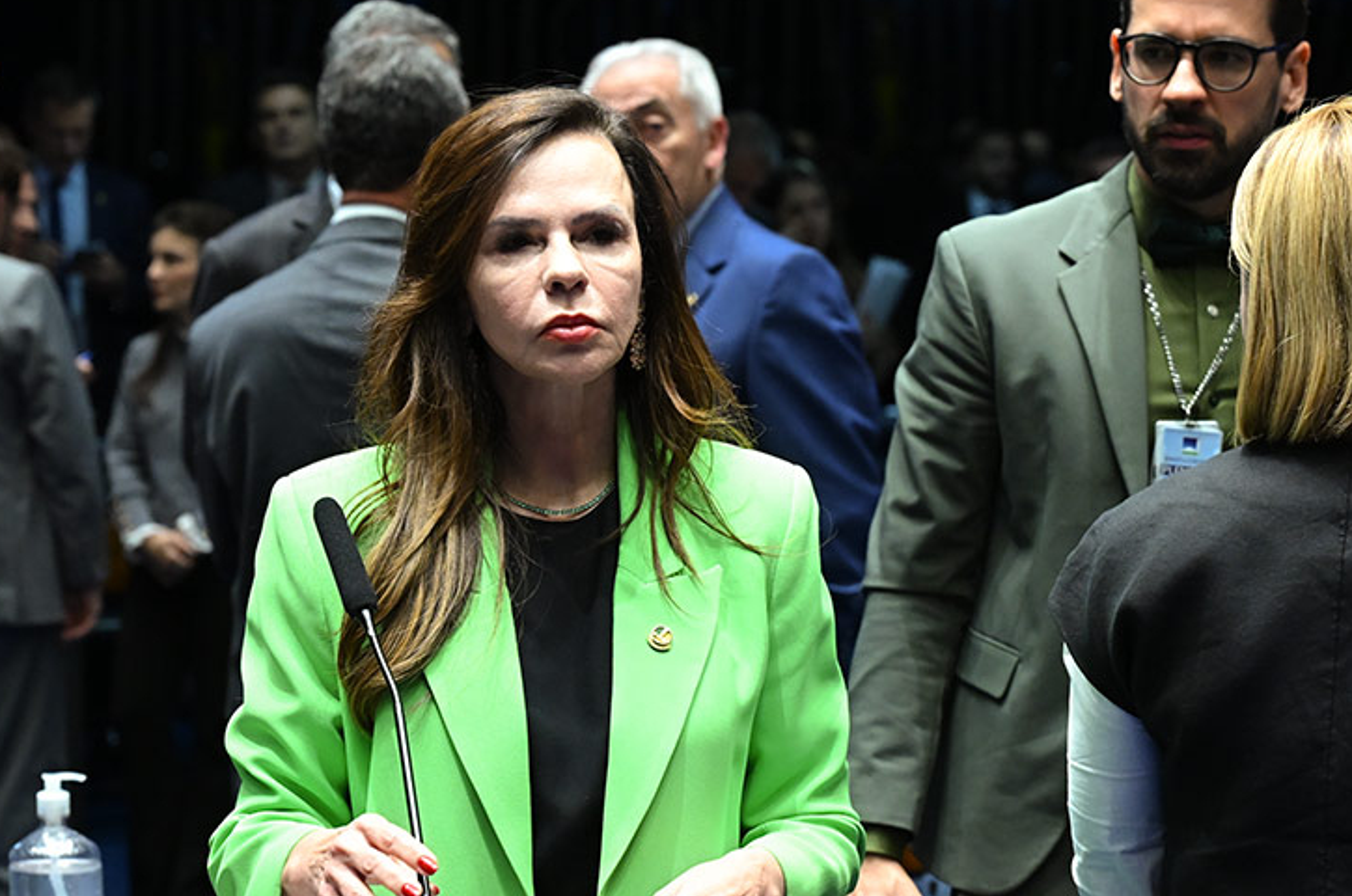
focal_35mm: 83
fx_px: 3112
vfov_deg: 16.4
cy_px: 518
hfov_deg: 24.5
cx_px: 567
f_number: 5
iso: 4000
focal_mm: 70
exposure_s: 1/200
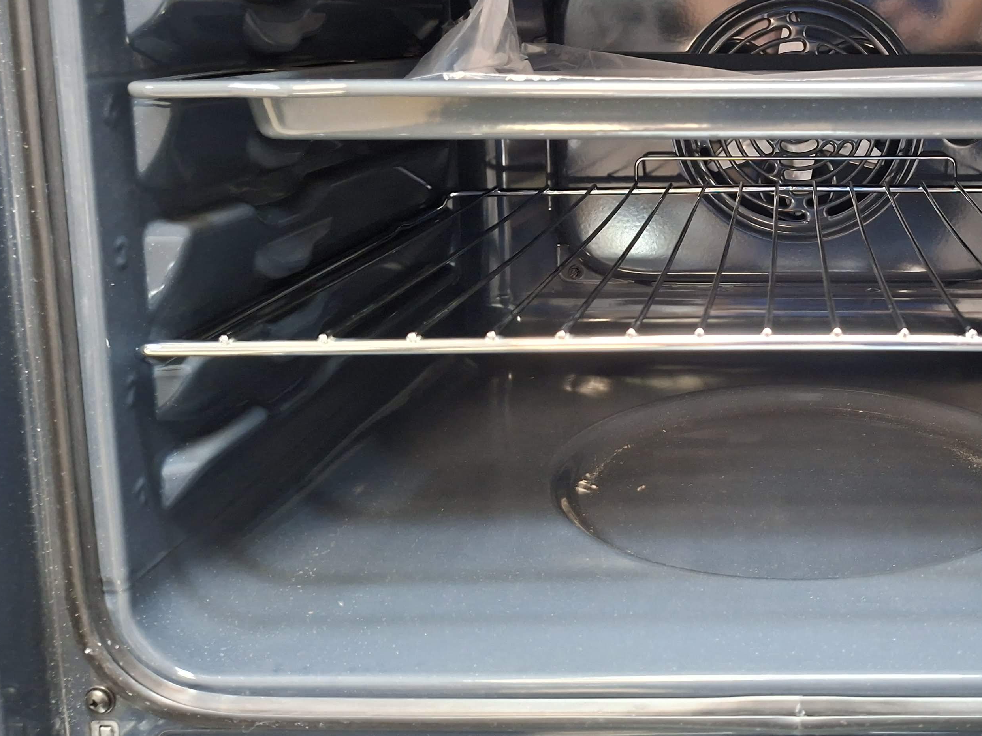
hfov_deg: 47.4
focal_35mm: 37
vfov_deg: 37.8
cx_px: 785
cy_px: 190
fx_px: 1050
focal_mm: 5.54
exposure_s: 1/25
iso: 800
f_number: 1.8
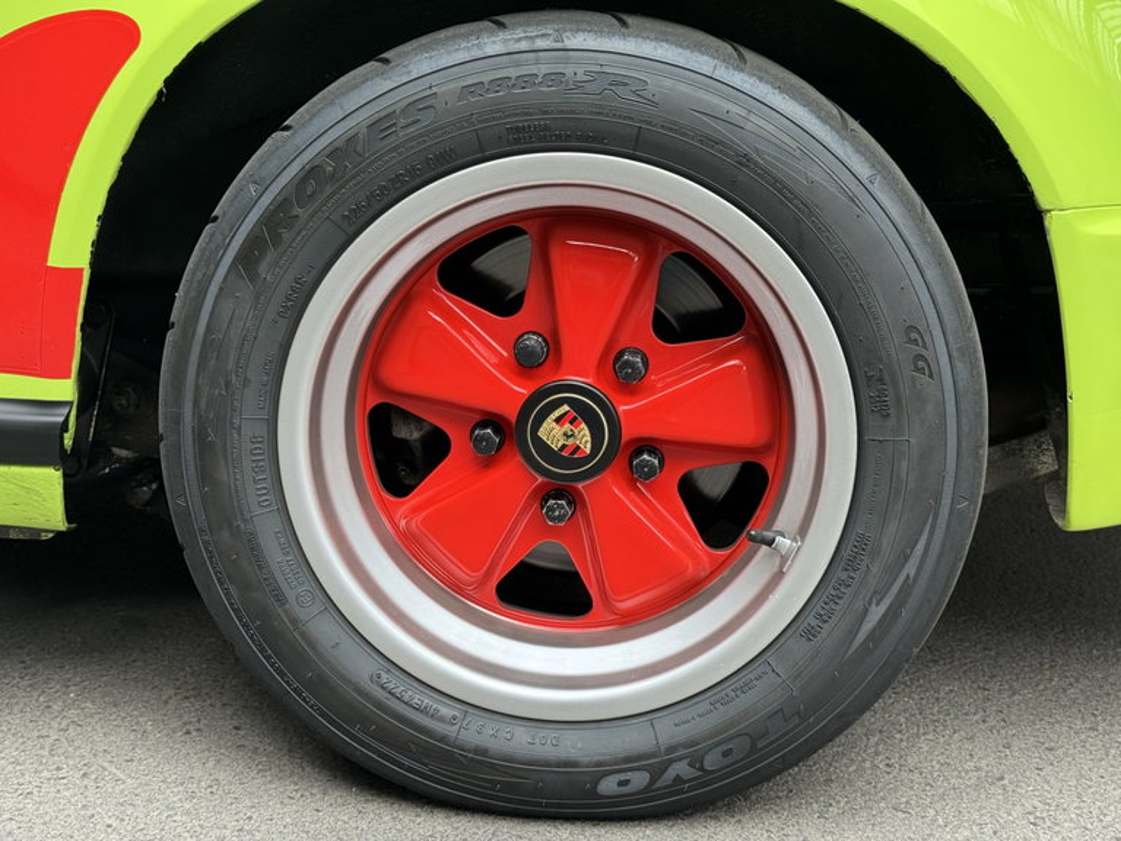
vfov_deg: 30.3
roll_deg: -1.6
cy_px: 420
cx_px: 560
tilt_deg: -10.4
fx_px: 1554
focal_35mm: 48
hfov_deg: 39.7
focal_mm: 6.76
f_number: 1.78
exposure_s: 1/172
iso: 64
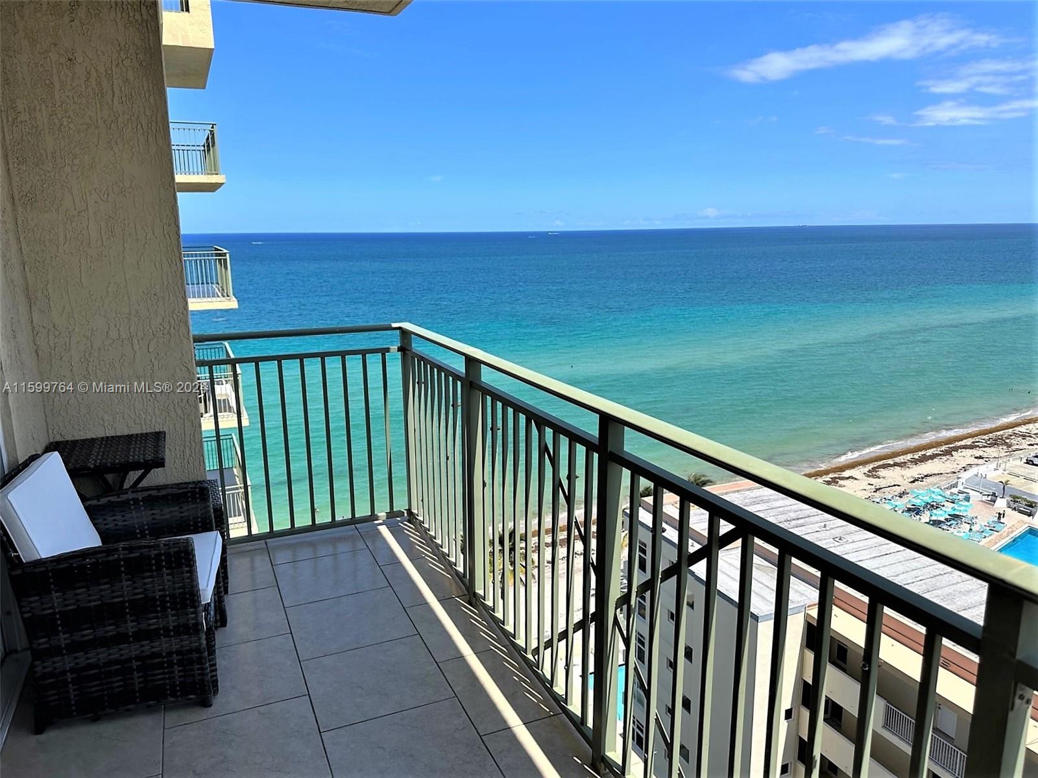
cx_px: 519
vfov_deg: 56.8
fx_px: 719
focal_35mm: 24
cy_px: 389
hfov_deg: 71.6
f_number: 1.78
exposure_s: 1/5263
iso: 80
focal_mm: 6.86
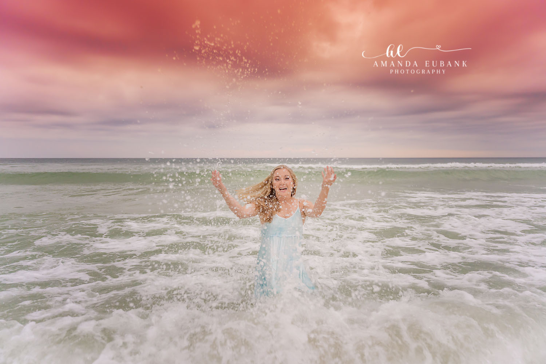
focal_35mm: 30
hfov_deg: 61.9
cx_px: 273
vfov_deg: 43.6
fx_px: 455
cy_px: 182
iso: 1250
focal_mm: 30
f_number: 2.8
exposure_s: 1/320
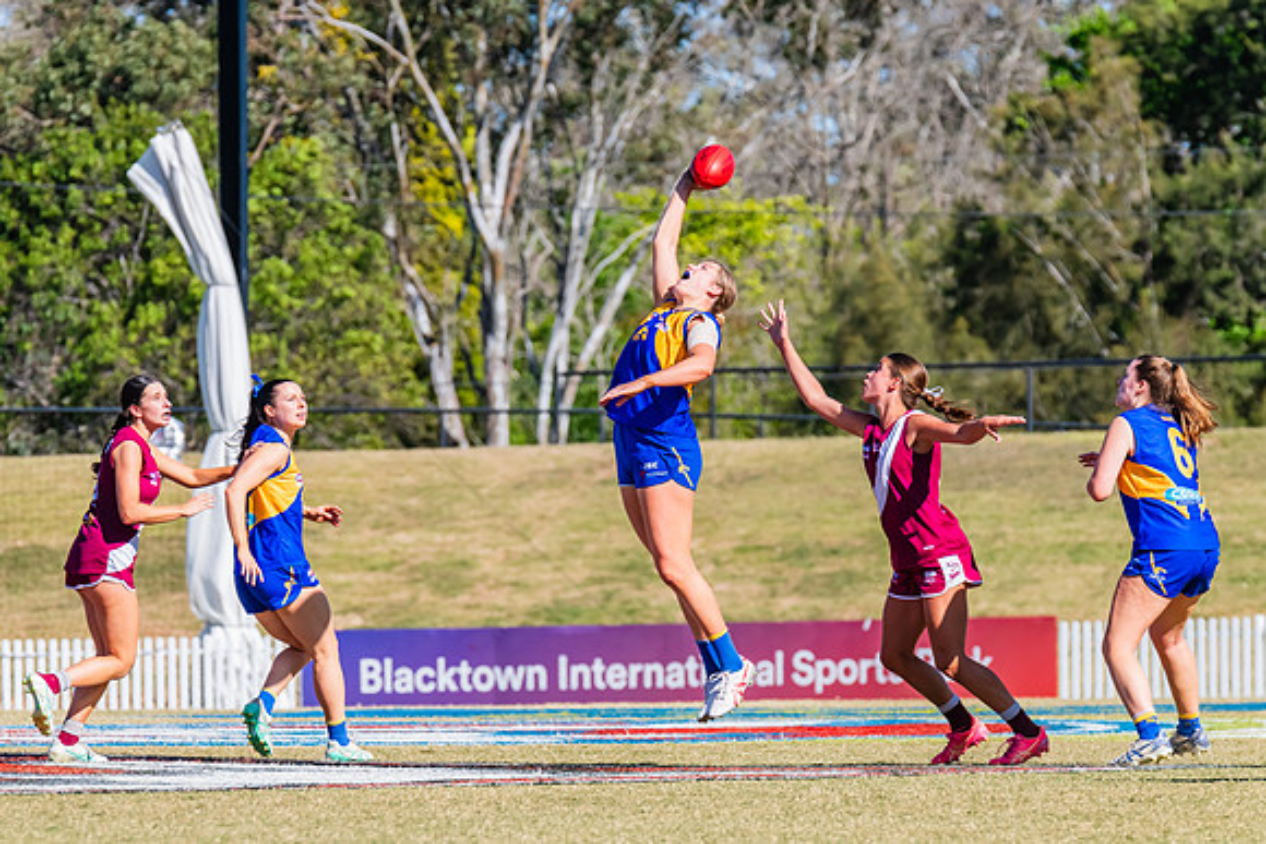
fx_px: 14258
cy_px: 414
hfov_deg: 5.1
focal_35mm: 405
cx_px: 543
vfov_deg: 3.4
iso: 800
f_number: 10
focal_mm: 330
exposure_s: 1/1600
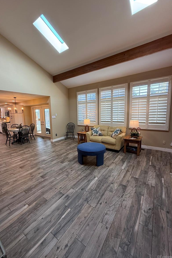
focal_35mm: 15
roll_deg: +1.6
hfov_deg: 77.1
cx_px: 77
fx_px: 107
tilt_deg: -7.7
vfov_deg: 100.4
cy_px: 127
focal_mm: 2.22
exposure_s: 1/120
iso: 200
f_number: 2.2
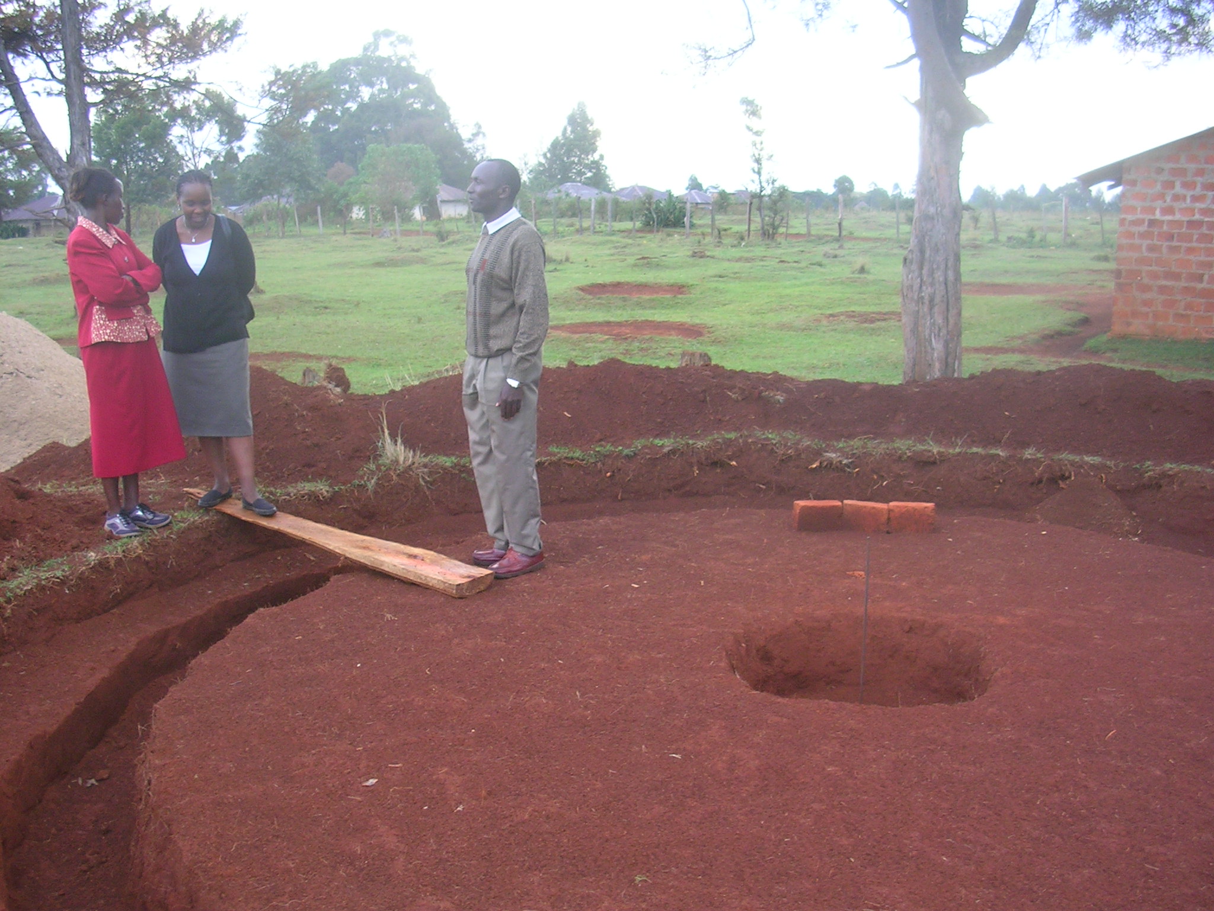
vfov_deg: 37.7
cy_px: 456
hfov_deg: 49.0
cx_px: 607
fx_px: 1333
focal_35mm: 38
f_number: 2.8
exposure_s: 1/44.9
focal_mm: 5.8
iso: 50
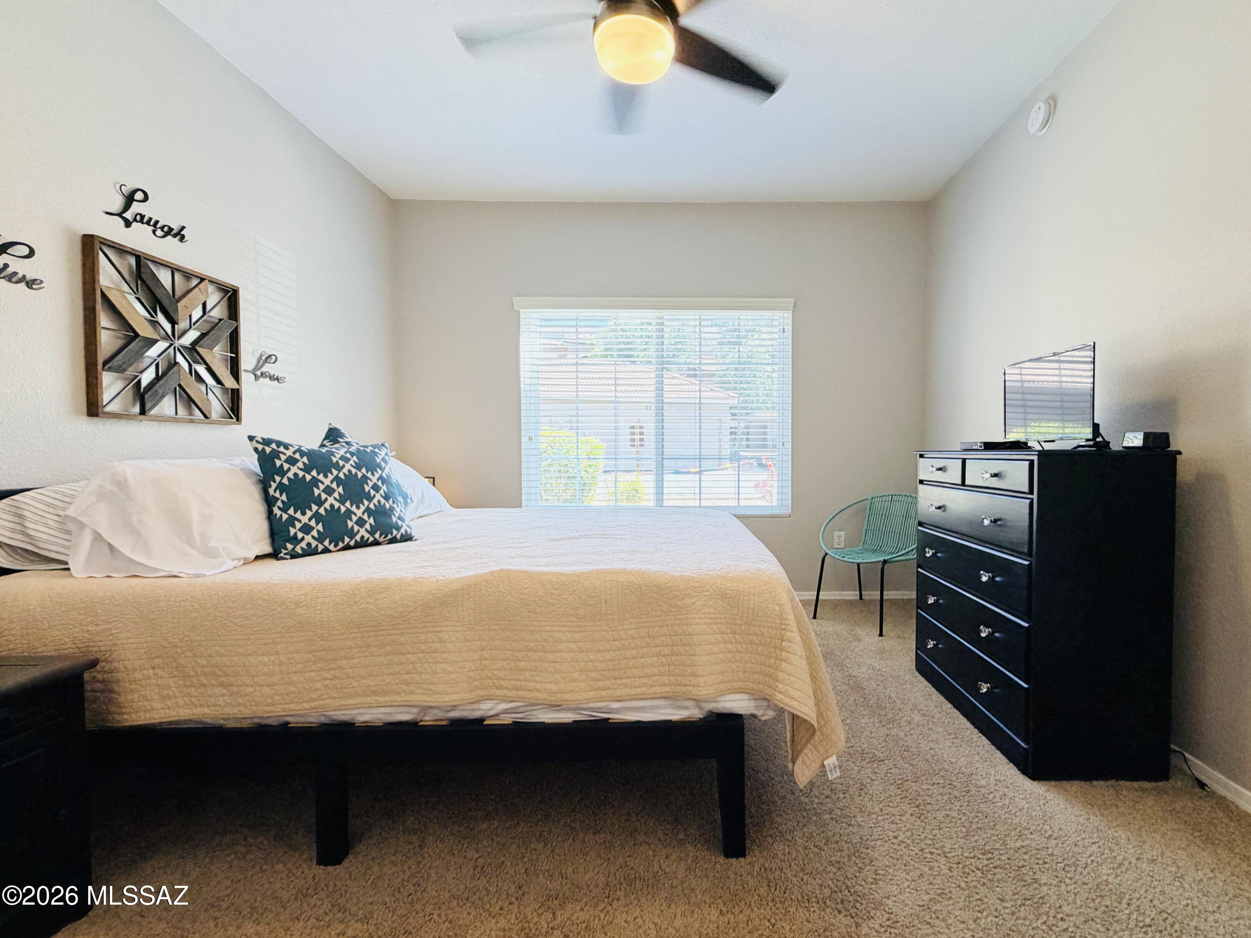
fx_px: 506
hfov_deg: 102.1
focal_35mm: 14
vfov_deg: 85.7
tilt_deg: -1.2
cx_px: 626
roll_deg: +0.2
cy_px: 469
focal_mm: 2.22
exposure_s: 1/60
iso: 160
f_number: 2.2
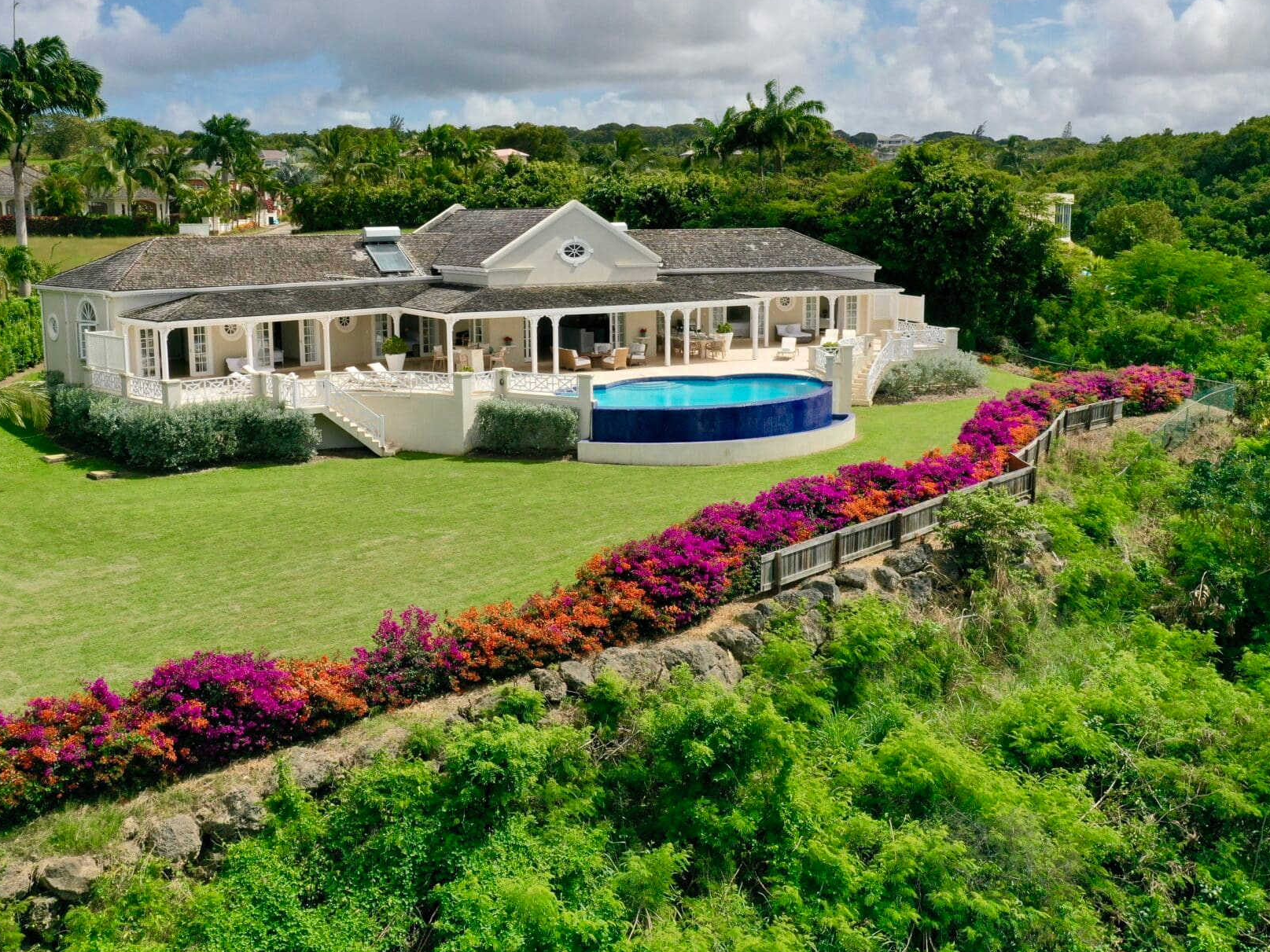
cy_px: 415
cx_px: 589
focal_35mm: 35
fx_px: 1284
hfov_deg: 52.6
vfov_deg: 40.6
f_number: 7.1
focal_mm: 10.26
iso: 100
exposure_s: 1/800
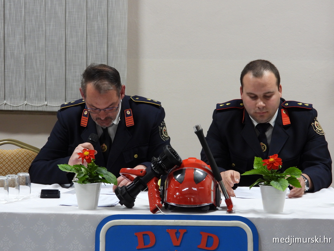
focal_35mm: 125
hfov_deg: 15.8
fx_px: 1206
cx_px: 167
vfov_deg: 11.9
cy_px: 126
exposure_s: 1/15
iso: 400
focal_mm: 22.5
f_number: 4
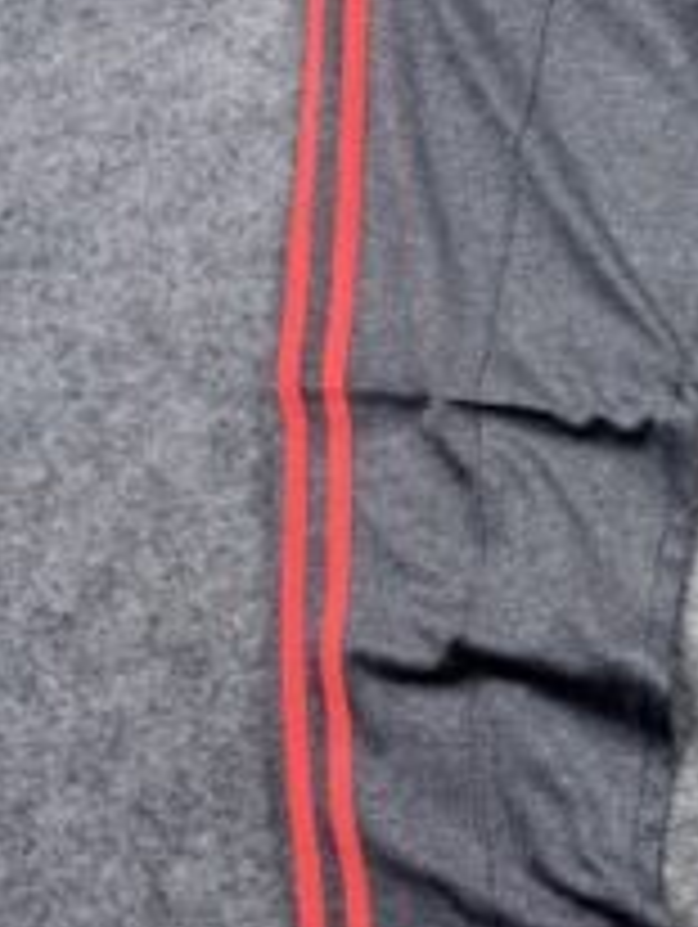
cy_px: 398
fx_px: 1663
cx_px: 820
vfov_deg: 31.1
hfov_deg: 22.0
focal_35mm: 62
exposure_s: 1/100
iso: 50
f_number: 1.78
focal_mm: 6.76
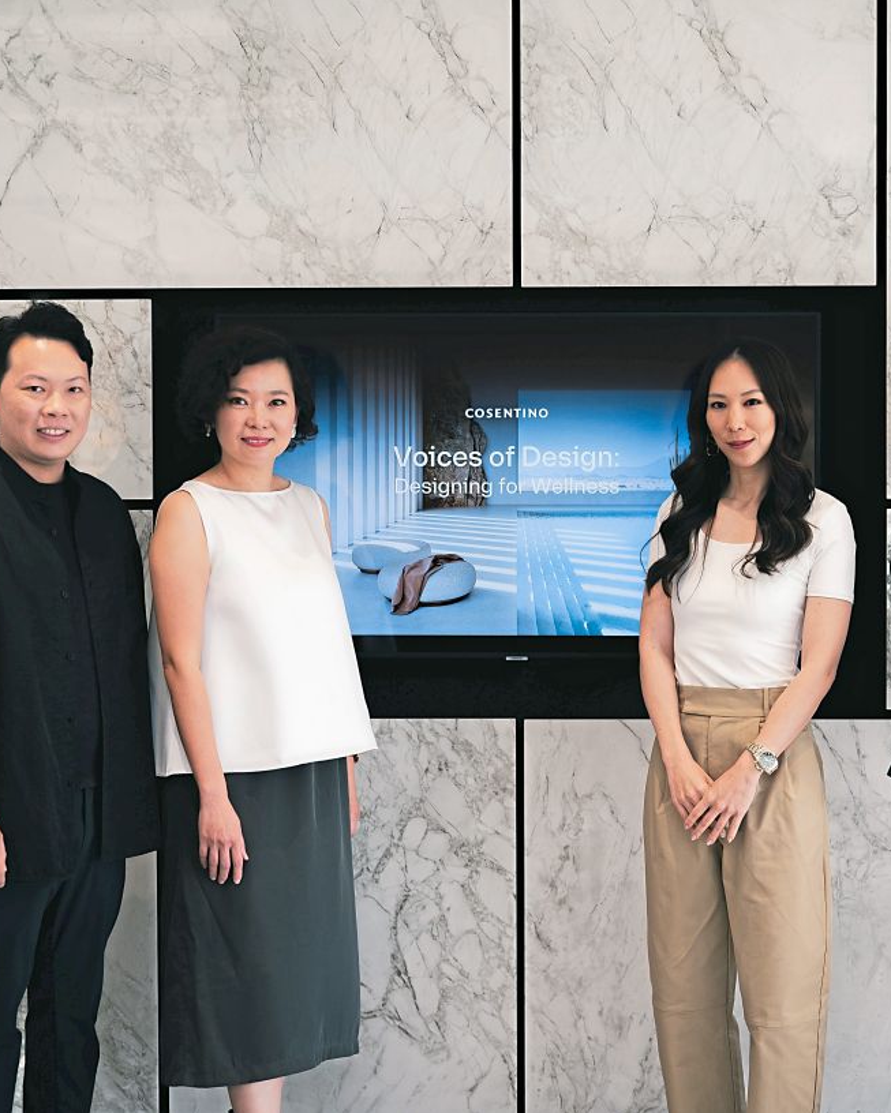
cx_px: 523
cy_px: 559
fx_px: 2208
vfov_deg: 28.3
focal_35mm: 67
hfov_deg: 22.8
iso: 320
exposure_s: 1/200
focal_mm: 47
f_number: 2.8
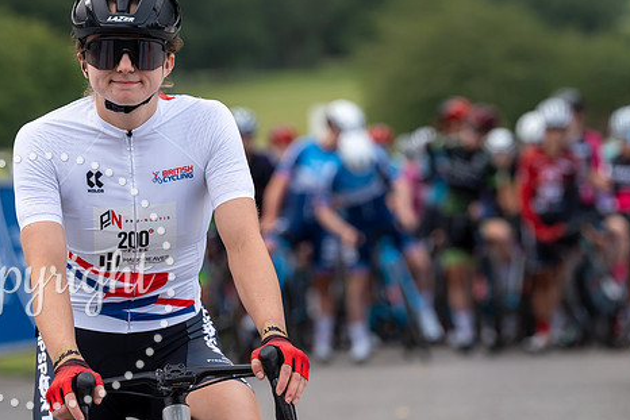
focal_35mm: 247
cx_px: 136
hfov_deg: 8.3
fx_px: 4324
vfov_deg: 5.6
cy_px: 128
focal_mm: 151
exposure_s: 1/800
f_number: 4
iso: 200
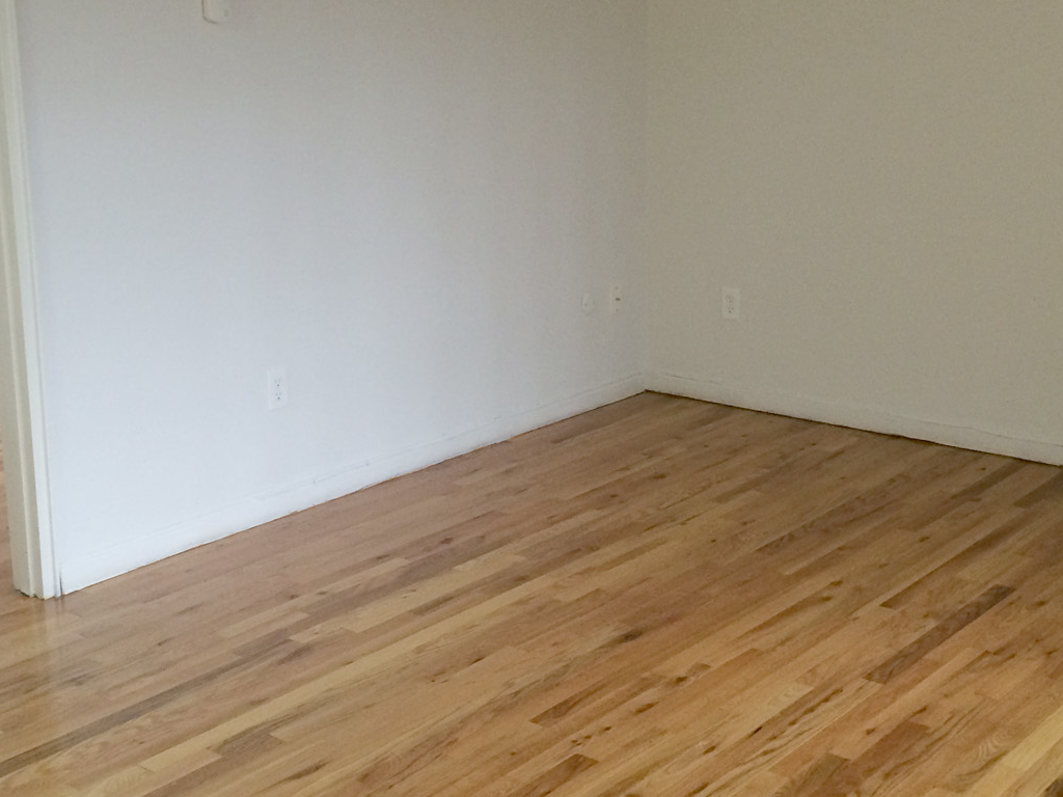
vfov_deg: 28.5
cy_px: 352
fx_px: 1566
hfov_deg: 37.5
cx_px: 555
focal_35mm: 51
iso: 125
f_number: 2.2
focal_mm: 4.15
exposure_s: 1/30
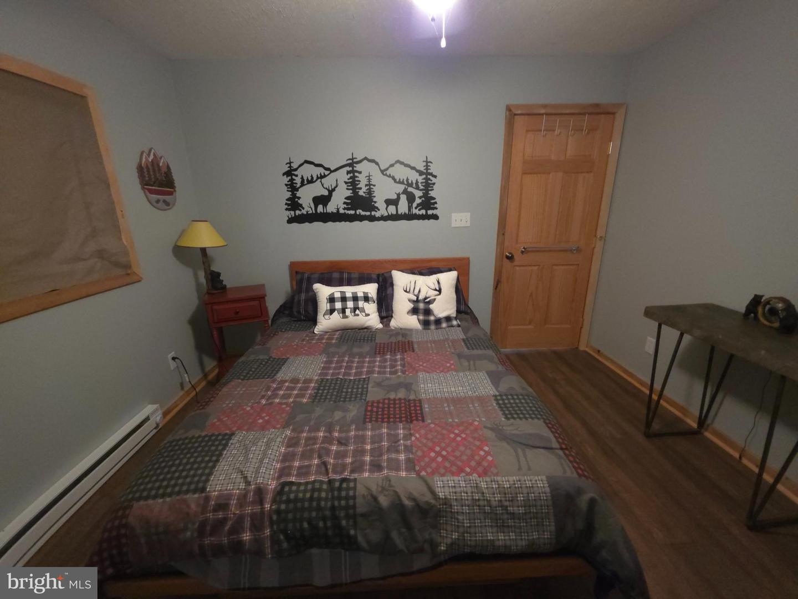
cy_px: 300
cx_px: 399
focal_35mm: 13
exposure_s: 1/30
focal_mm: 2.2
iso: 1000
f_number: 1.9
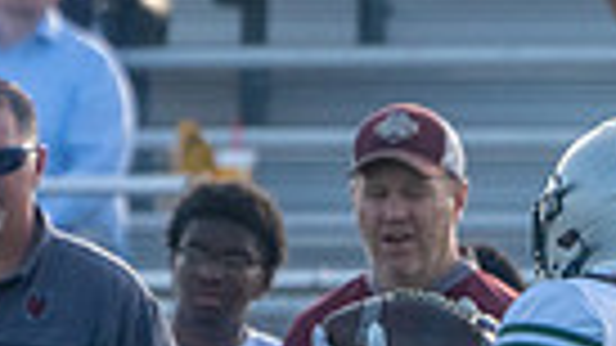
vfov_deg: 0.6
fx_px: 35830
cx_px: 688
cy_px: 585
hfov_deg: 1.0
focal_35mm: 2194
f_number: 8
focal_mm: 420
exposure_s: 1/1250
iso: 1250
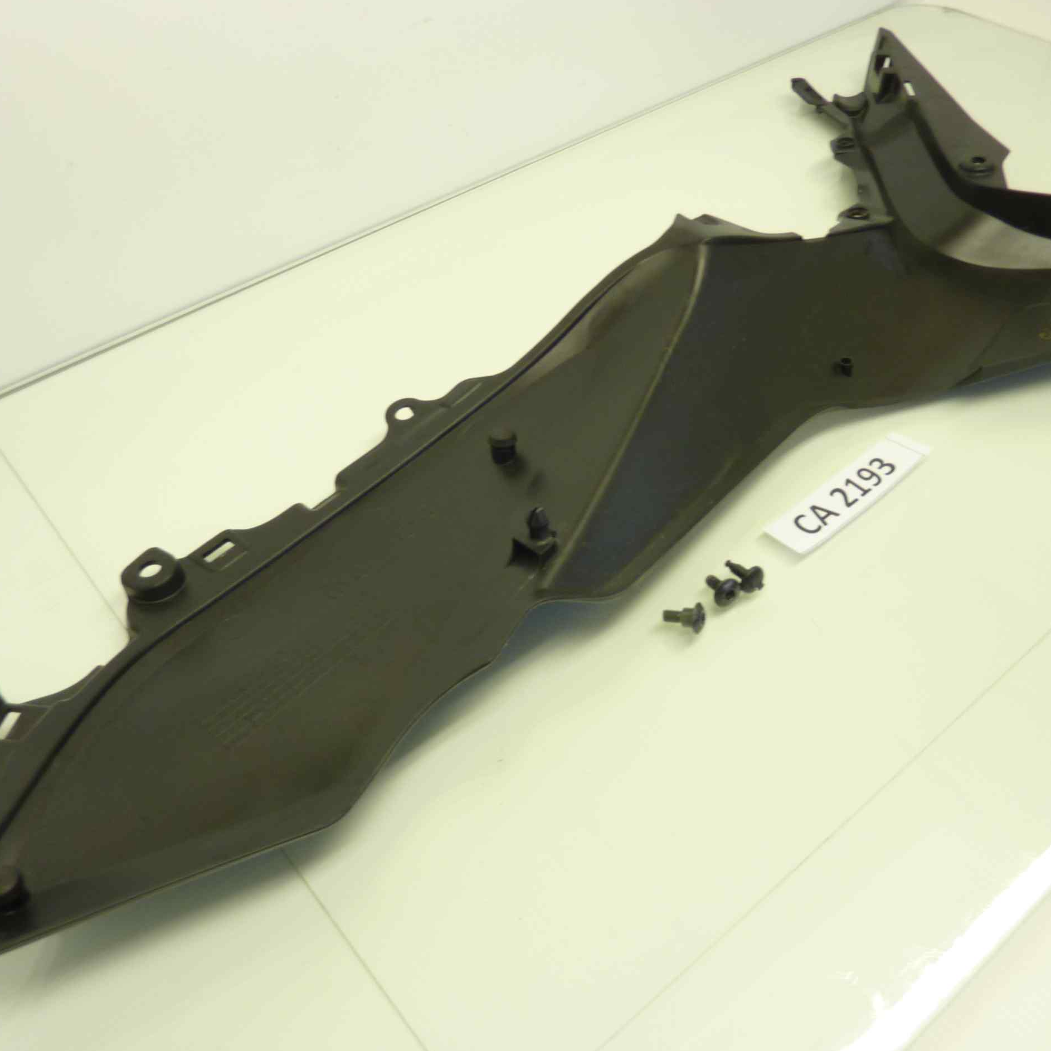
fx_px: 1031
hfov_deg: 54.0
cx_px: 537
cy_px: 520
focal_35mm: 30
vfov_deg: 54.0
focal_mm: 4.1
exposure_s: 1/20
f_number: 3.3
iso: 80
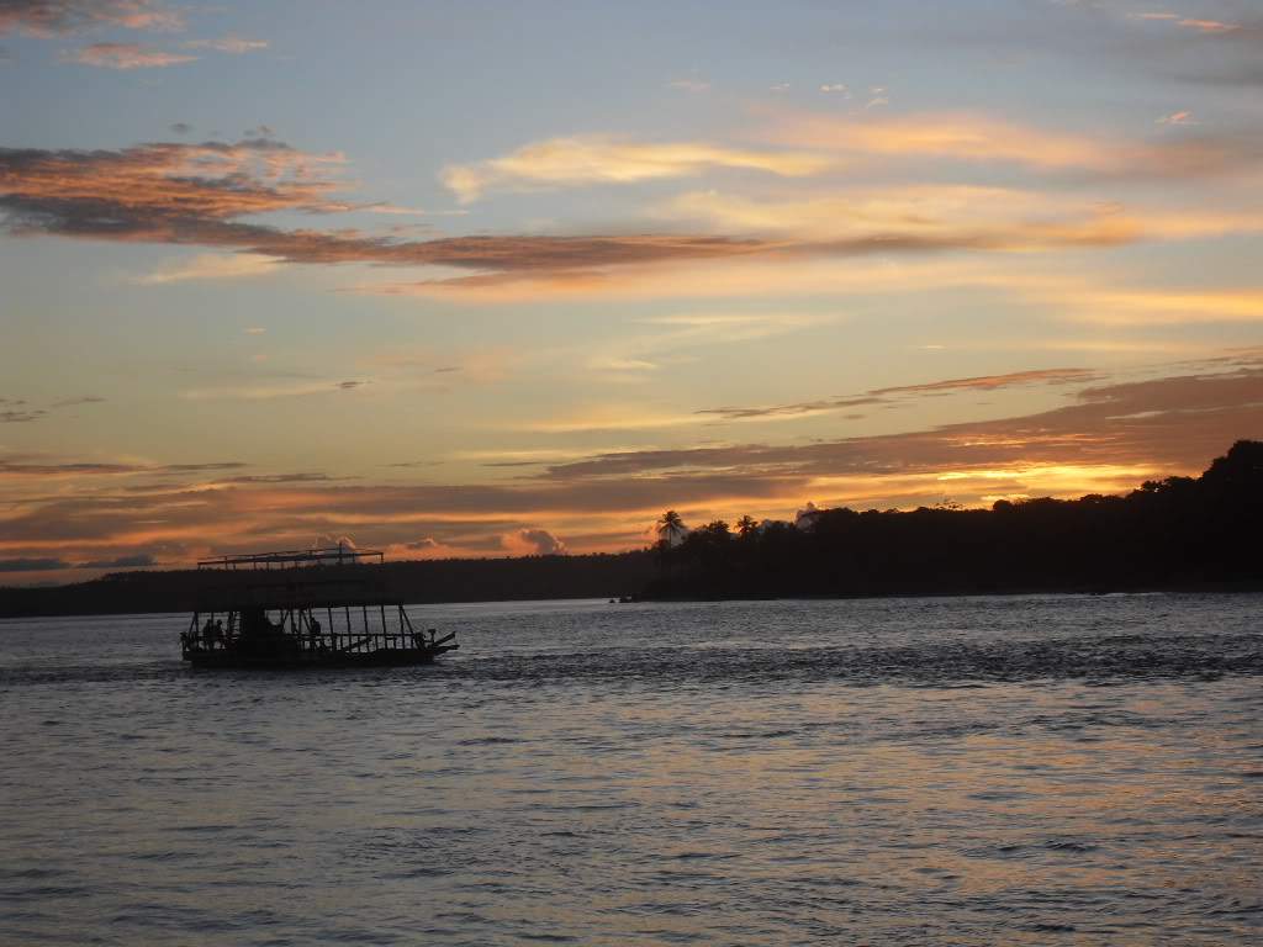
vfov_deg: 16.6
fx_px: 3247
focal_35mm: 89
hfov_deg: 22.0
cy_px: 474
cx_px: 632
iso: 100
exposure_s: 1/180
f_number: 4.8
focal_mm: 15.3
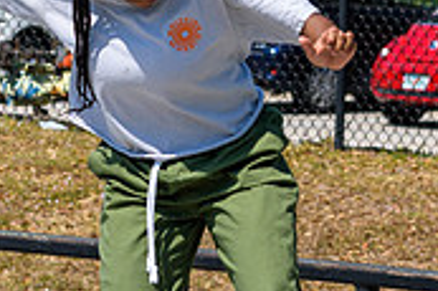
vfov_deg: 2.8
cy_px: 338
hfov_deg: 4.2
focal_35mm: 494
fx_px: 6005
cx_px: 304
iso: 200
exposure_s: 1/1000
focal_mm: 98
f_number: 8
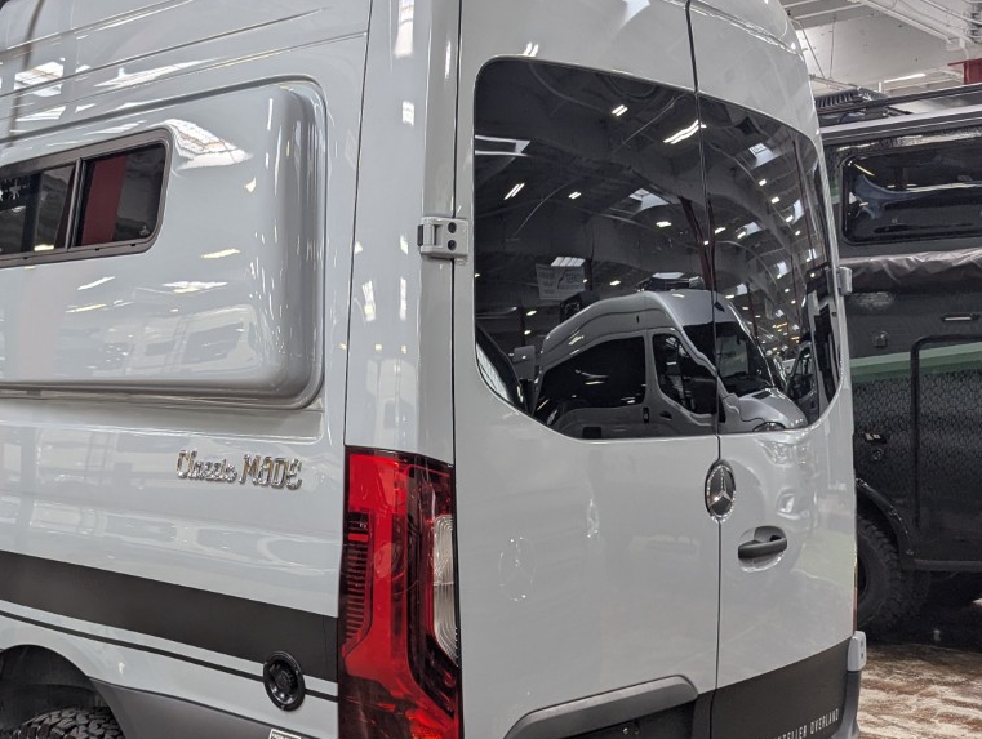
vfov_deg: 32.9
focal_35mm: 44
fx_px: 1250
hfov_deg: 41.8
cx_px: 261
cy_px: 391
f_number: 1.85
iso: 120
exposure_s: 1/120
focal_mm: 6.81
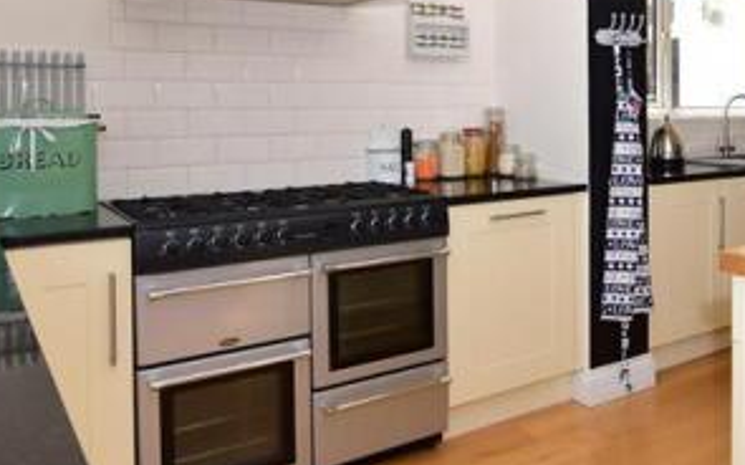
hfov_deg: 55.3
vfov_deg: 36.3
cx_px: 510
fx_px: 690
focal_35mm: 34
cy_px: 110
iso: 200
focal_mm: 10
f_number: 7.1
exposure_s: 1/200
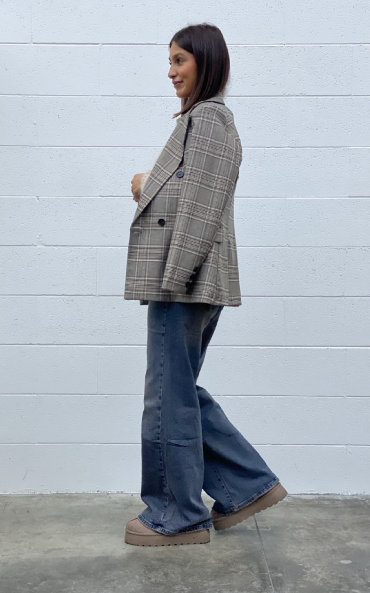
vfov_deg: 36.3
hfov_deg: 23.1
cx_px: 195
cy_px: 296
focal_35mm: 56
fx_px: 904
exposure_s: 1/121
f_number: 2
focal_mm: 6
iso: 100
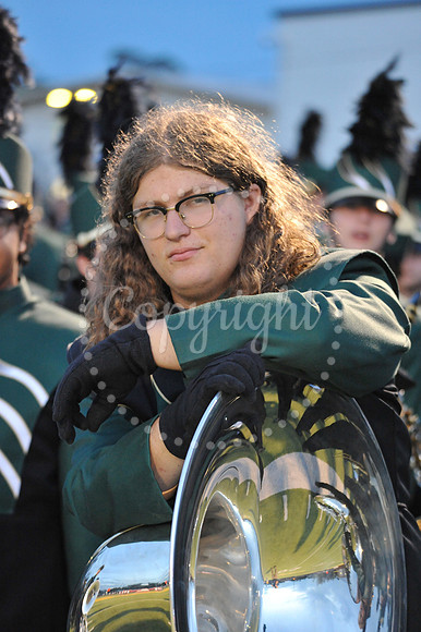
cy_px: 316
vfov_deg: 13.7
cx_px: 210
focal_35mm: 150
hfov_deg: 9.1
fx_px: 2634
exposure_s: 1/125
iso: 4000
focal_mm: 150
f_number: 5
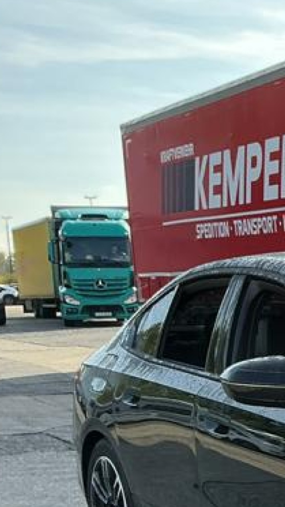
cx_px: 612
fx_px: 1169
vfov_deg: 23.5
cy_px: 504
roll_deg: +0.3
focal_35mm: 87
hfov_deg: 12.0
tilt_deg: -9.3
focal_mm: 3
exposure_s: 1/666
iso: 25
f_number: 1.8
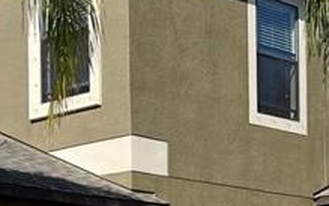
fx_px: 1157
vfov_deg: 9.8
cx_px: 201
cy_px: 322
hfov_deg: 16.2
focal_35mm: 129
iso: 32
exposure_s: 1/3344
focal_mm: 5.1
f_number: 1.6
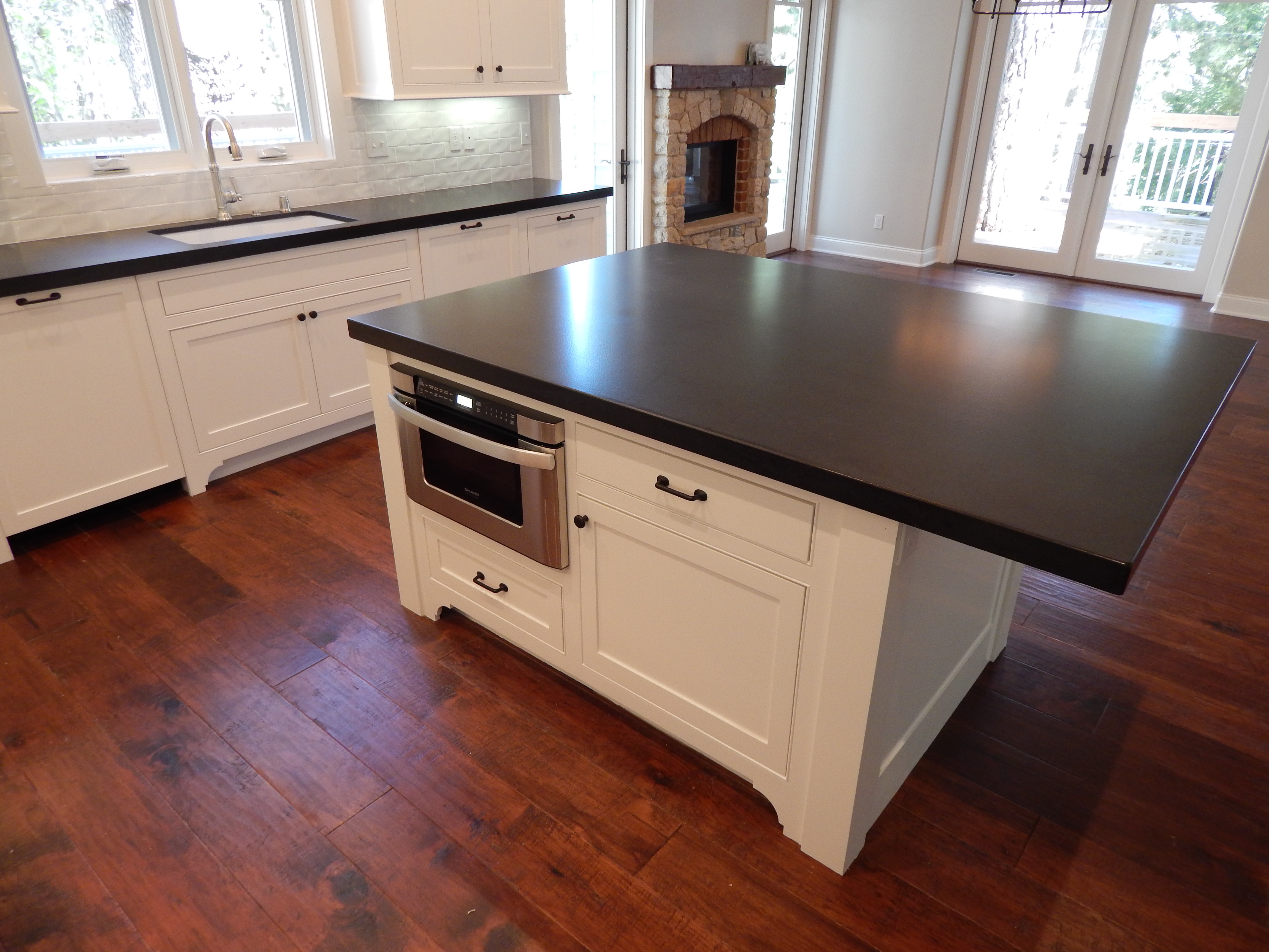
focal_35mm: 23
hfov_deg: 73.9
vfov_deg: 58.9
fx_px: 843
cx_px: 634
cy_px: 476
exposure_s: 1/30
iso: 220
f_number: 3
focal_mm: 4
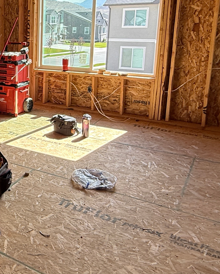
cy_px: 88
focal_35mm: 42
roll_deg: +1.2
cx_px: -36
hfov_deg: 30.8
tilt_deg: -10.5
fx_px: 342
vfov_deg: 43.1
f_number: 2.2
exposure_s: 1/196
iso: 50
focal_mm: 2.22
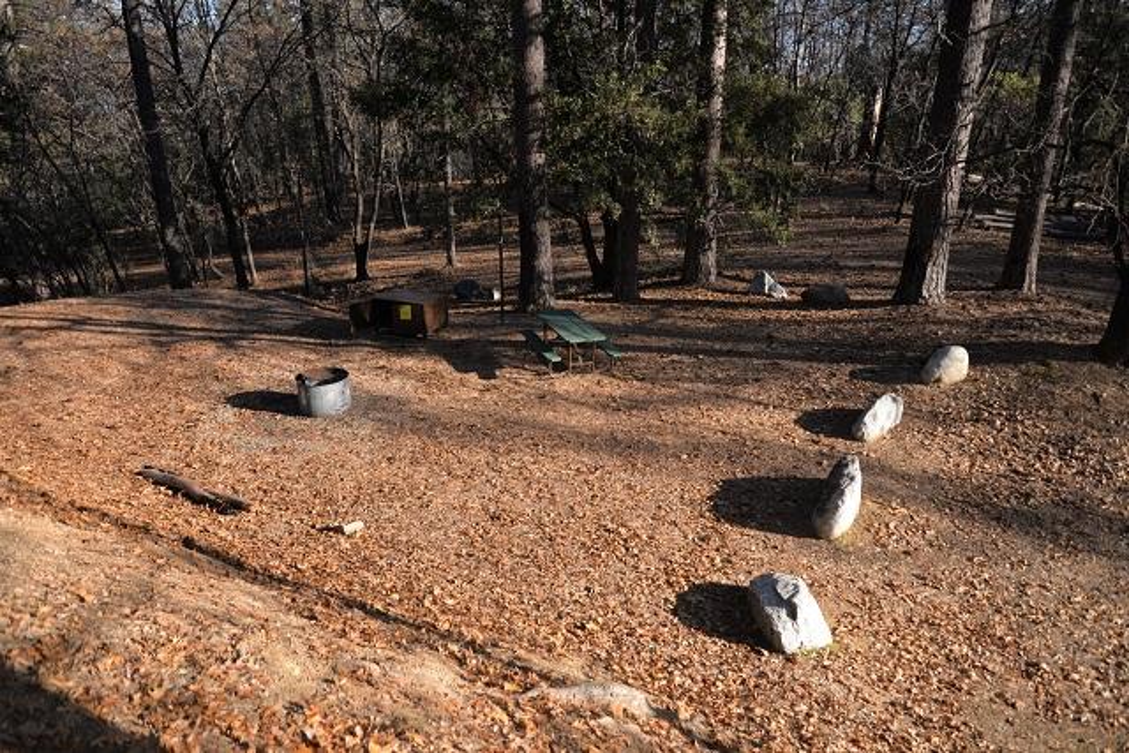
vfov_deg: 53.2
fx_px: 753
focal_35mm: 24
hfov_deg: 73.7
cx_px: 564
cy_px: 376
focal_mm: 24
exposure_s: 1/200
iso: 100
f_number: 4
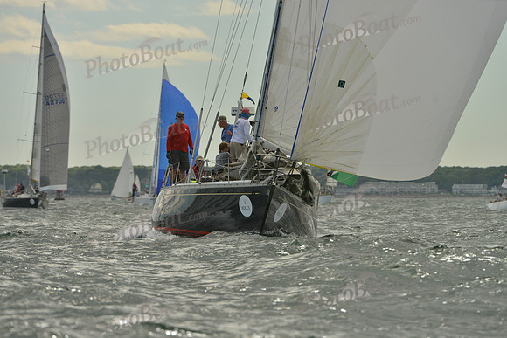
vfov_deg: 3.4
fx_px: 5634
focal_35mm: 400
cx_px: 254
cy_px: 169
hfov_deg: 5.2
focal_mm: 400
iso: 400
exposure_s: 1/1250
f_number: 8
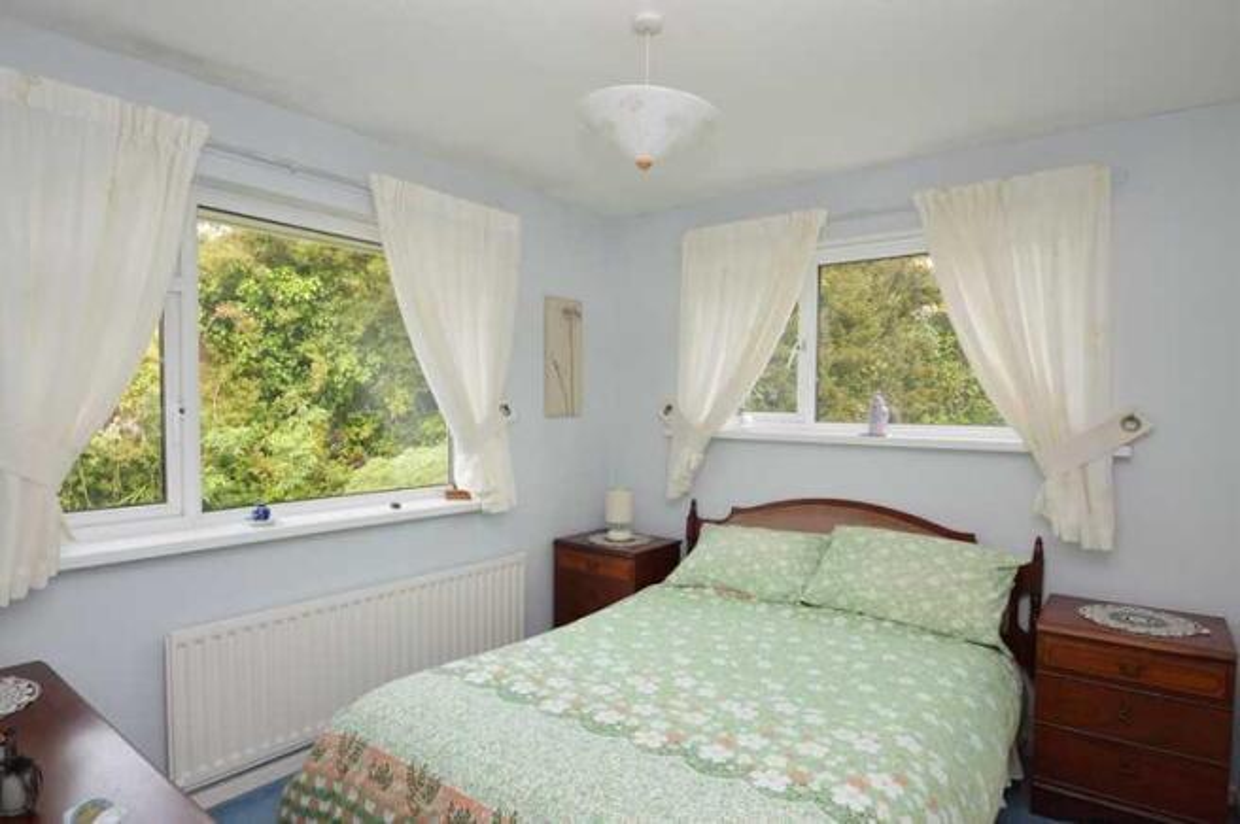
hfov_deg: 90.1
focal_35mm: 18
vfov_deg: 67.3
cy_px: 412
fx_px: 619
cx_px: 620
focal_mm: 12
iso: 320
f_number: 5.6
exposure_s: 1/125
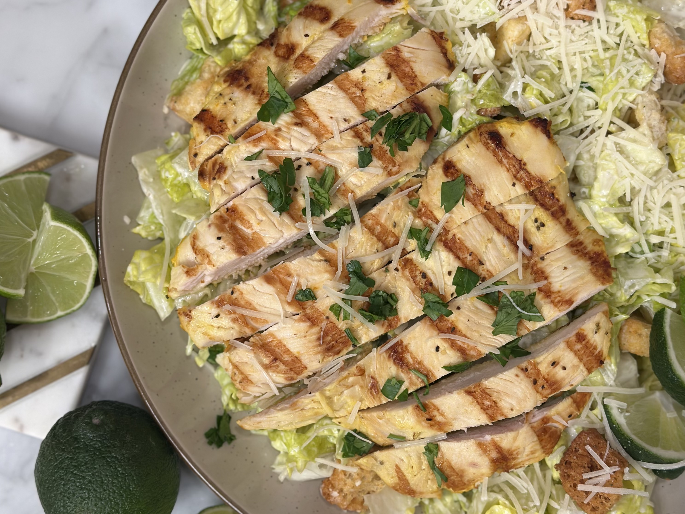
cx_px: 341
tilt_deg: -87.5
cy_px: 189
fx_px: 1286
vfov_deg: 22.5
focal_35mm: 65
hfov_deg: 29.8
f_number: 1.78
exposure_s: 1/60
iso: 100
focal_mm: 6.86
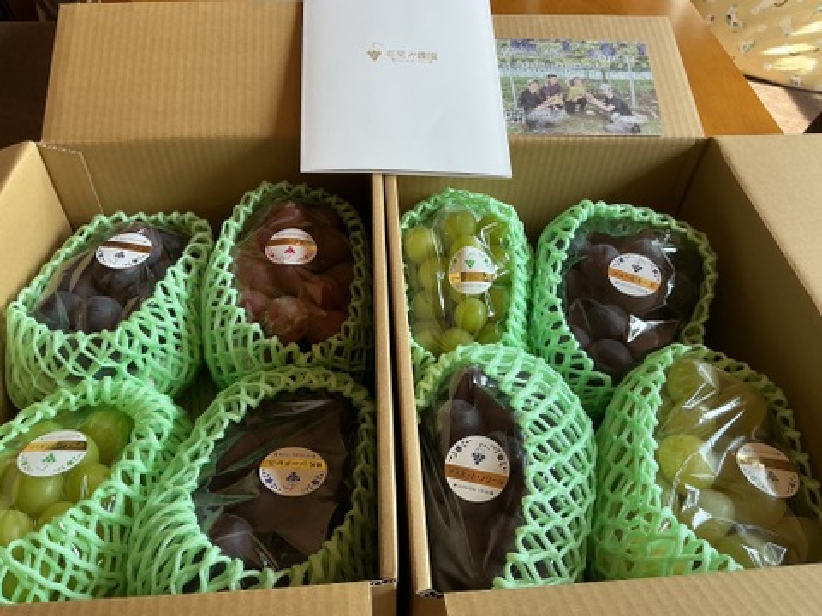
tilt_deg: -46.2
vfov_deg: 48.2
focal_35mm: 29
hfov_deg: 61.7
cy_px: 308
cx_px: 411
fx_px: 689
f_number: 1.8
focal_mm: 3
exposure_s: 1/120
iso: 40
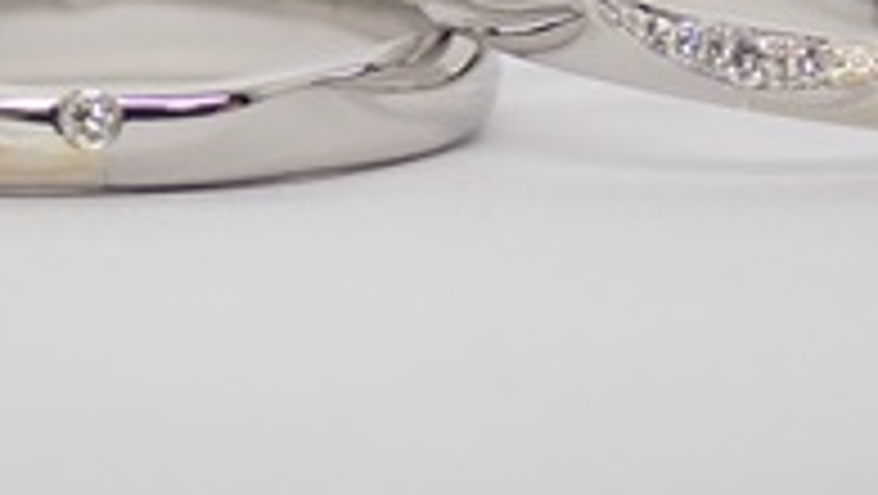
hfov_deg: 10.5
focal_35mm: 206
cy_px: 43
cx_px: 423
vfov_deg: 5.9
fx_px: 4799
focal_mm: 14.62
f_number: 4.3
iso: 200
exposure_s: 1/125
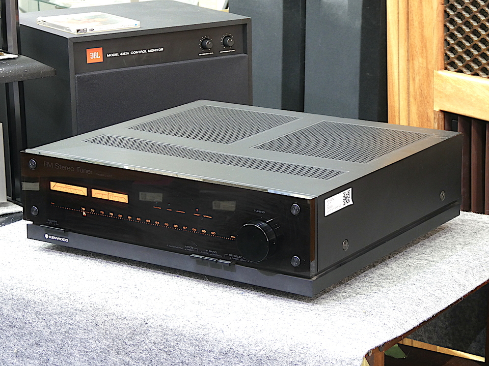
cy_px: 183
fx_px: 1384
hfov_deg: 20.0
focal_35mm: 98
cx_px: 244
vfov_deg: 15.1
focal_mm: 17.5
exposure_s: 1/1.6
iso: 200
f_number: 5
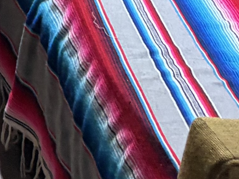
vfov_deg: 7.1
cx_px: -298
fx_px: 1353
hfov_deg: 9.2
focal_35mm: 196
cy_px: -268
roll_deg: -0.8
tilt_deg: -15.6
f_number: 1.6
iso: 250
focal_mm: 5.96
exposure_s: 1/60
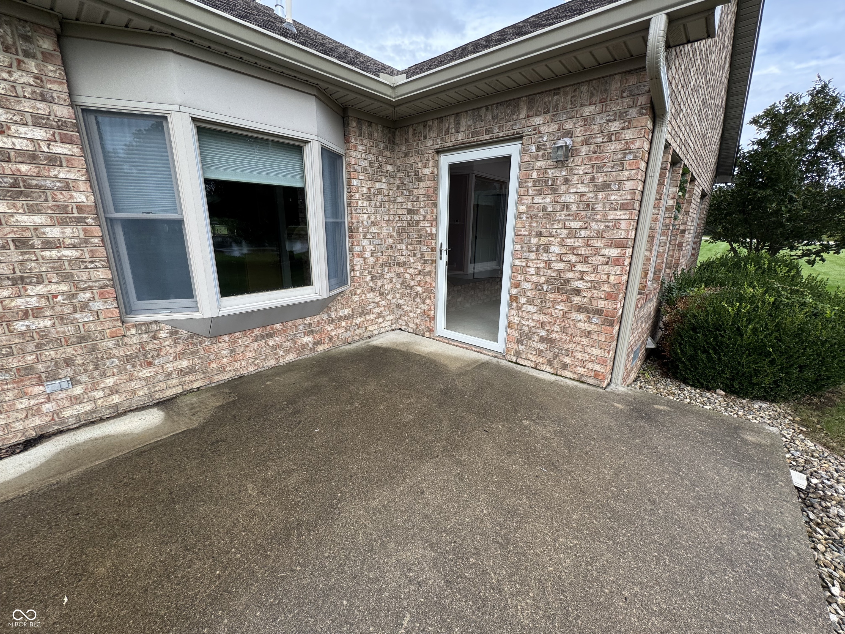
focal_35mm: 14
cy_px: 317
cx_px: 422
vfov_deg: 85.7
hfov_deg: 102.1
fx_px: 342
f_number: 2.2
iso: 40
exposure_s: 1/375
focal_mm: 2.22
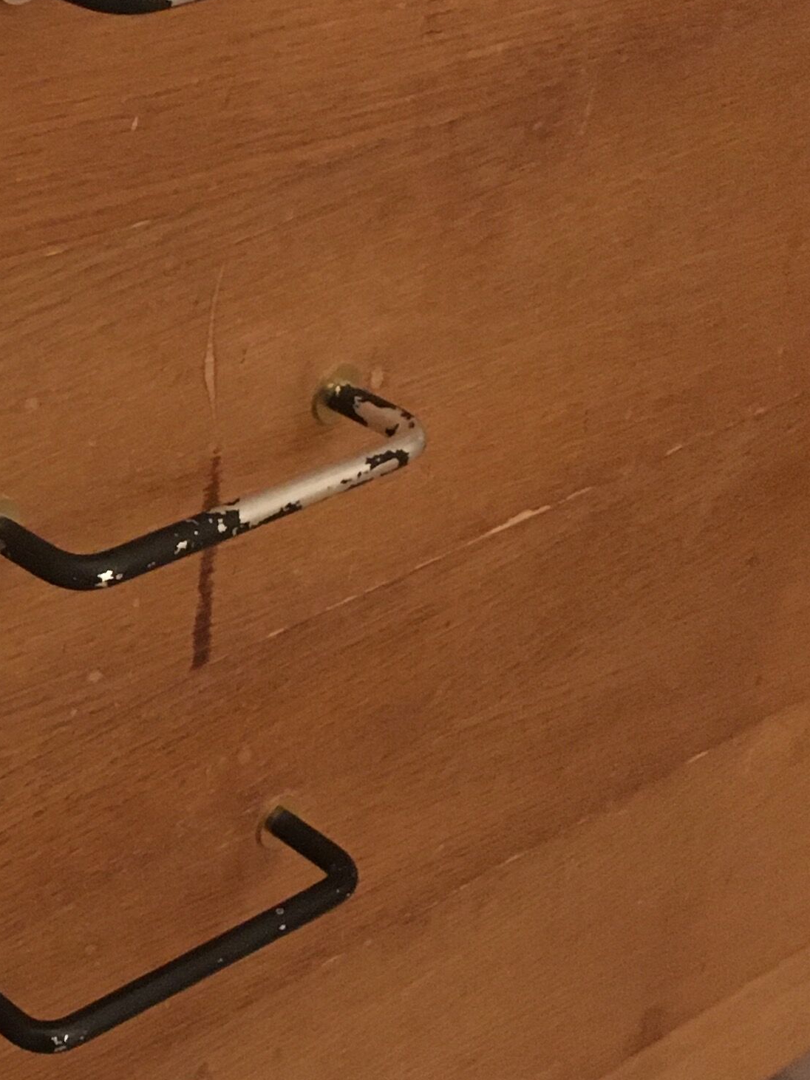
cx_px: -270
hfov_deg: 17.2
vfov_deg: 24.4
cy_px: 539
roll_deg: +0.1
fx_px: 2497
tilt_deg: -31.1
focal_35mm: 80
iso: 400
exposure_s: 1/17
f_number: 2.2
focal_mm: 4.15
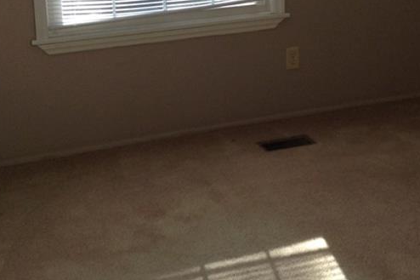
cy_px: 34
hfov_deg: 28.4
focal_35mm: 71
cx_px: 232
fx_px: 828
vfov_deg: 18.9
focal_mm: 3.3
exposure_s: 1/60
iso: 32
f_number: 2.4
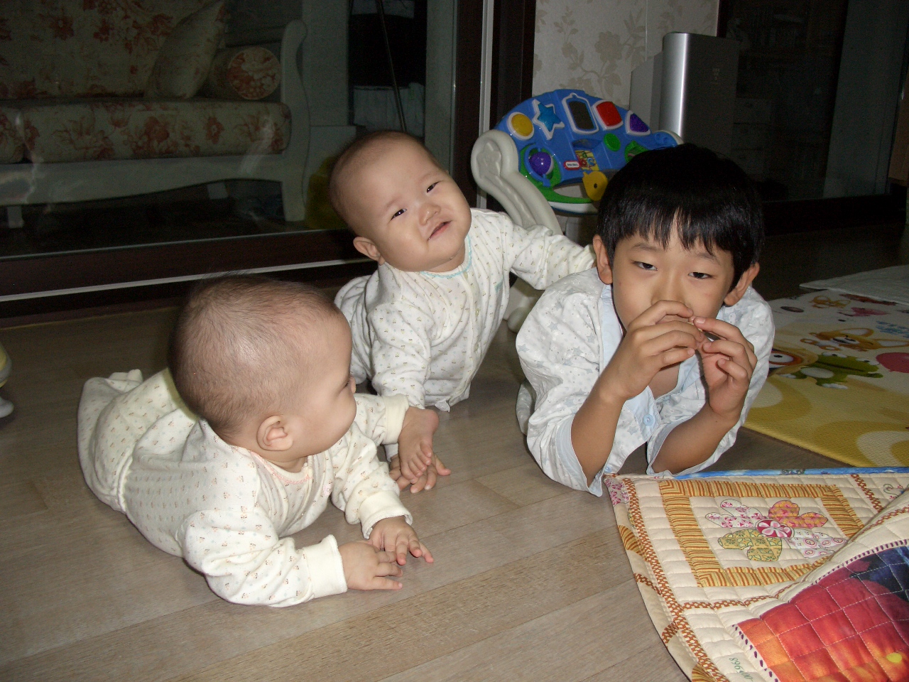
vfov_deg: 42.9
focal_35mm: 33
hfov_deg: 55.4
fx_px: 867
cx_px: 454
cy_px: 341
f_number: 2.8
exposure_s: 1/60
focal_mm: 7.1
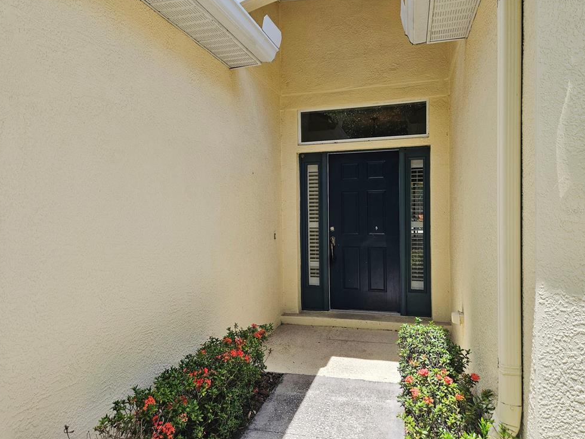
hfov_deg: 71.6
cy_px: 211
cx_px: 296
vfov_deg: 56.8
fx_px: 406
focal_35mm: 24
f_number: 1.8
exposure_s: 1/1242
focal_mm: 5.4
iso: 40
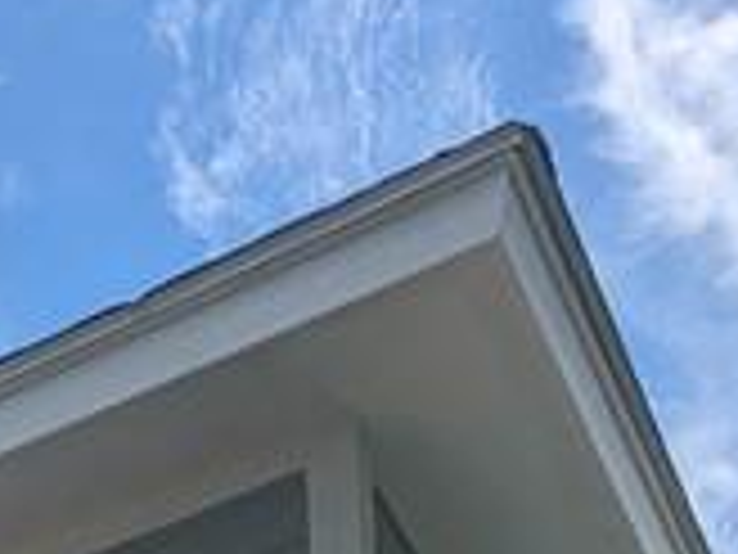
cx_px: 58
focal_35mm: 100
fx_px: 2132
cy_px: 1531
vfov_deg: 11.1
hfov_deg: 19.2
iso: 51
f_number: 2.2
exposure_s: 1/1898
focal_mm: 2.35
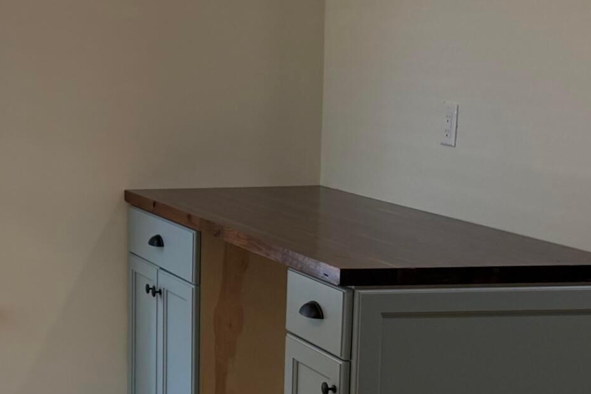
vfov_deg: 17.1
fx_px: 1313
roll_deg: +0.7
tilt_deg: -6.5
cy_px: 194
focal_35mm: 80
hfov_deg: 21.9
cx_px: -249
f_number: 1.78
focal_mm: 6.76
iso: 125
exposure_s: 1/158
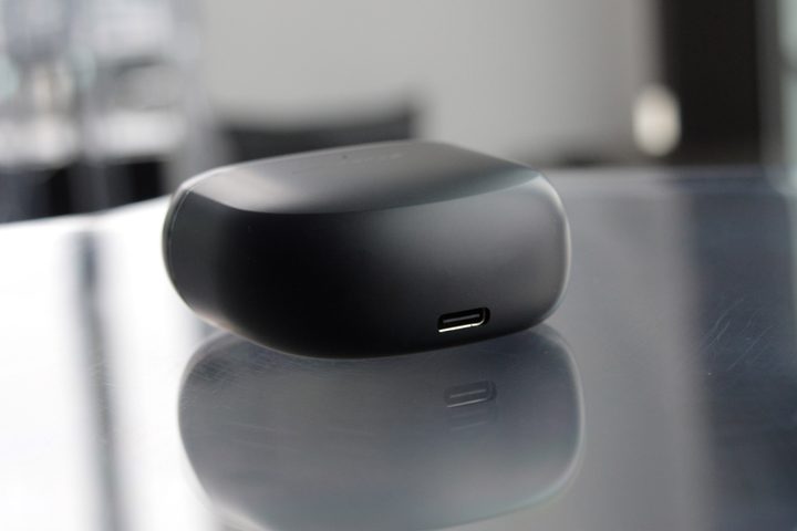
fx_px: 1195
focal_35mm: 54
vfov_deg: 25.1
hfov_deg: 36.9
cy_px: 266
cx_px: 398
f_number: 5.6
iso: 400
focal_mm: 36
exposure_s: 1/125
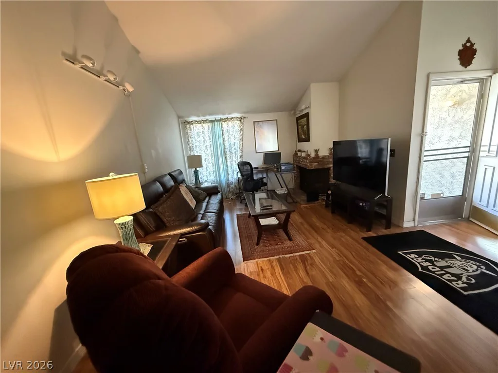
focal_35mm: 14
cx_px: 249
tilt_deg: -12.1
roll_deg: +4.7
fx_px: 201
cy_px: 186
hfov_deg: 102.1
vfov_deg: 85.7
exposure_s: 1/60
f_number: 2.2
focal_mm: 2.22
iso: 1250
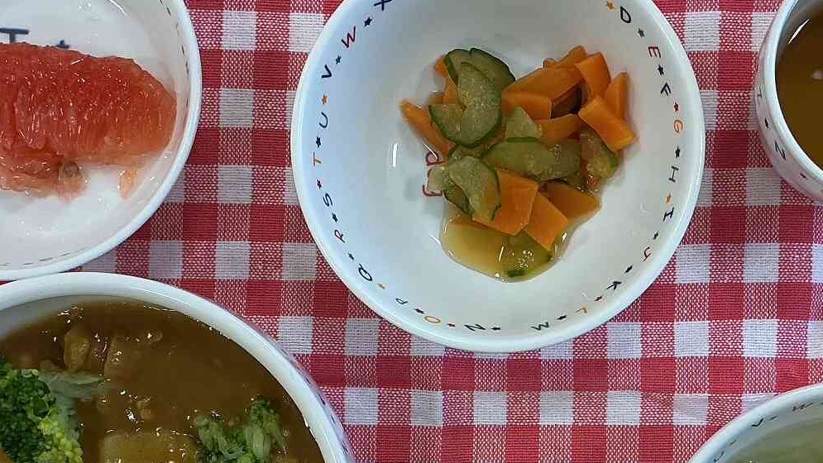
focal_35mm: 65
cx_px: 475
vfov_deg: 18.3
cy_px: 395
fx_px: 1419
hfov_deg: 32.3
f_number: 1.8
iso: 40
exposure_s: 1/120
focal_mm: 3
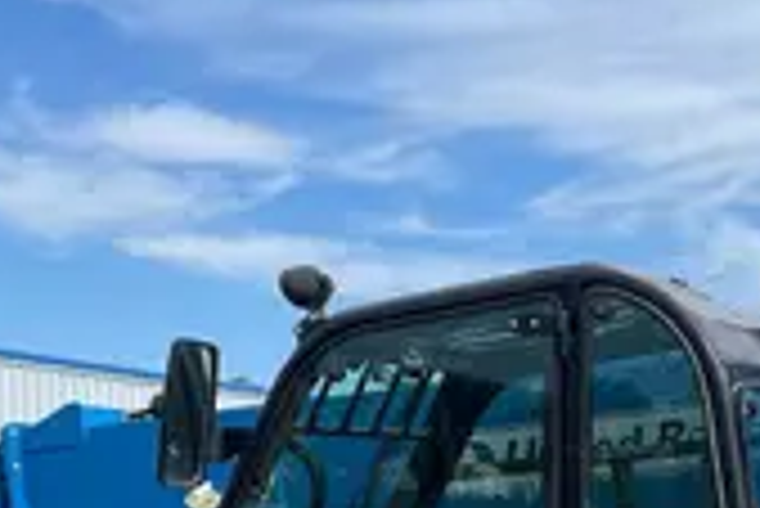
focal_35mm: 88
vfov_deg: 14.9
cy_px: 636
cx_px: 773
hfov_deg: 22.2
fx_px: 1859
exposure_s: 1/4000
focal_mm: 4.2
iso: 50
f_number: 1.6
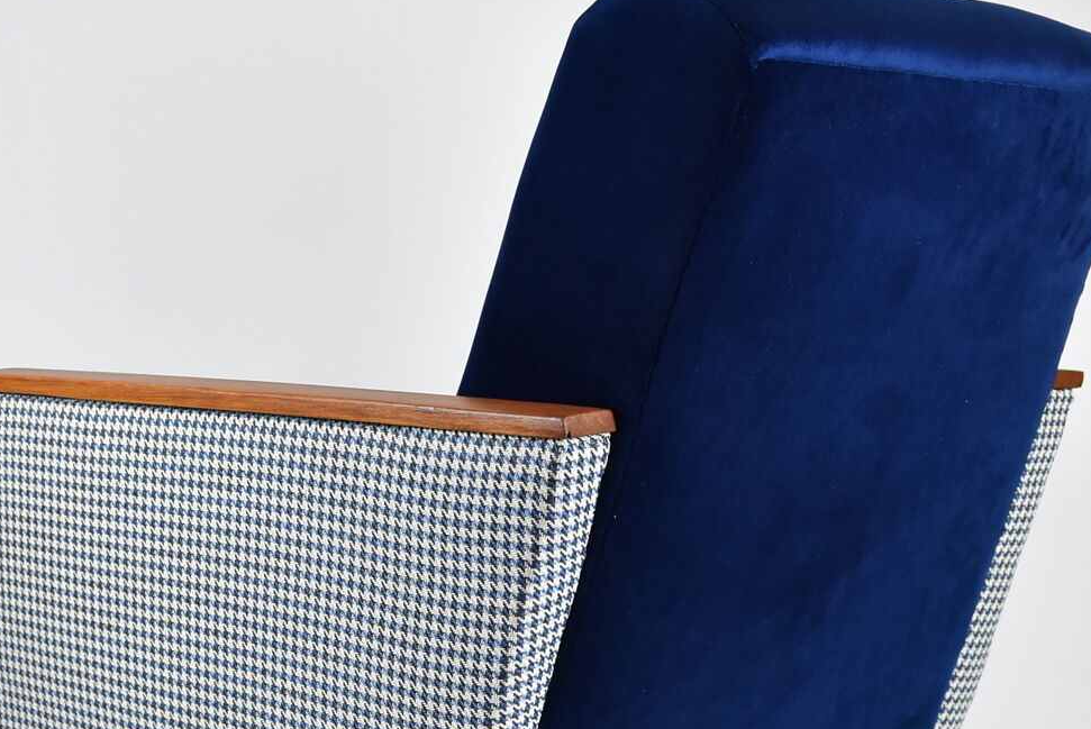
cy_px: 593
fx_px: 2062
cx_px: 497
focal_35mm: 68
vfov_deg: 19.8
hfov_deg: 29.6
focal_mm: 22
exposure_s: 1/125
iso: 800
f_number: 5
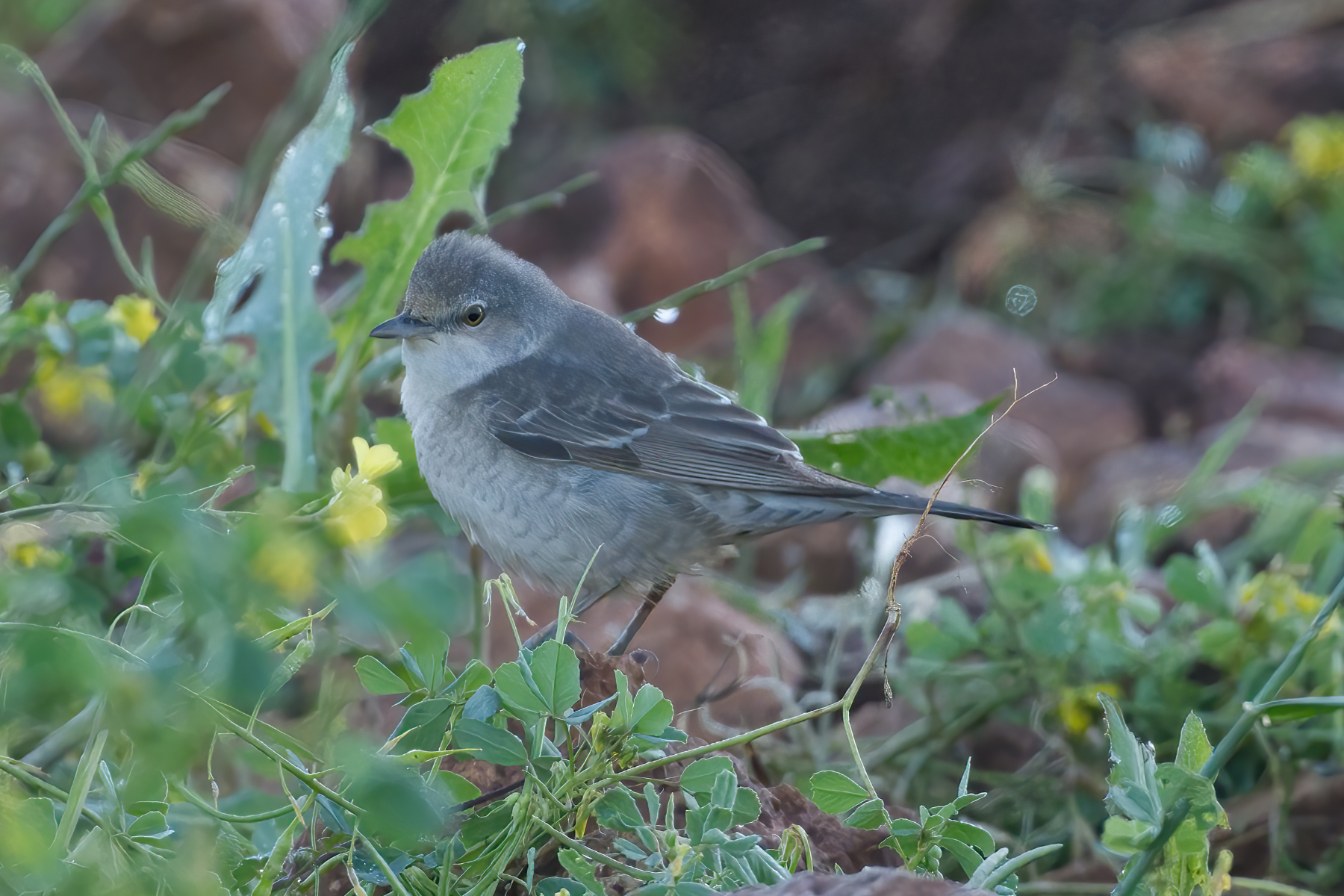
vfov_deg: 1.6
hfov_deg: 2.5
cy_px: 448
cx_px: 672
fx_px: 31358
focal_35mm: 840
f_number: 10
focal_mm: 840
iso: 6400
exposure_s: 1/500
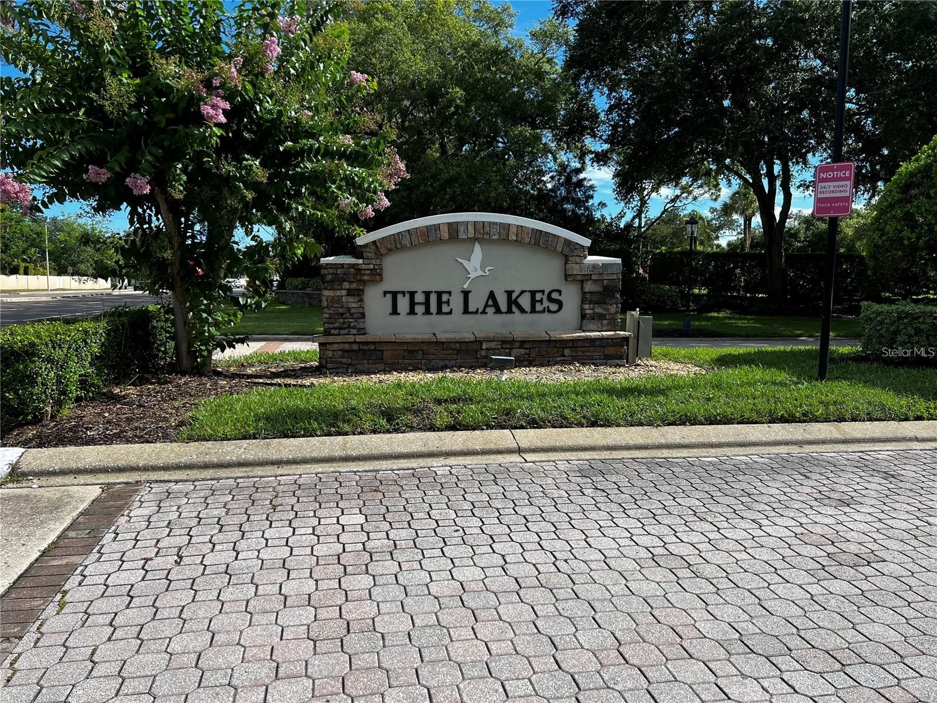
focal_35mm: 26
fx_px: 704
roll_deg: +0.9
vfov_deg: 53.1
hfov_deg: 67.3
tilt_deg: -5.5
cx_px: 468
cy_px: 352
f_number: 1.5
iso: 50
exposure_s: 1/2513
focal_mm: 5.7
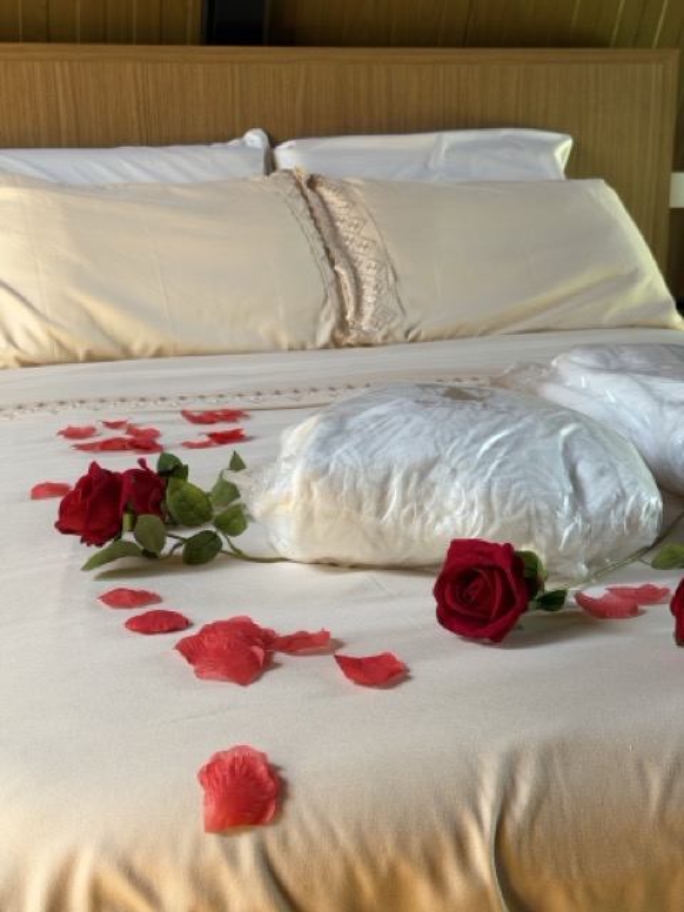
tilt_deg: -14.5
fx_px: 1265
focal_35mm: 48
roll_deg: +0.1
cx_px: 342
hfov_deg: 30.3
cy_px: 456
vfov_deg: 39.7
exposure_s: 1/77
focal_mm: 6.76
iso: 100
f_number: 1.78
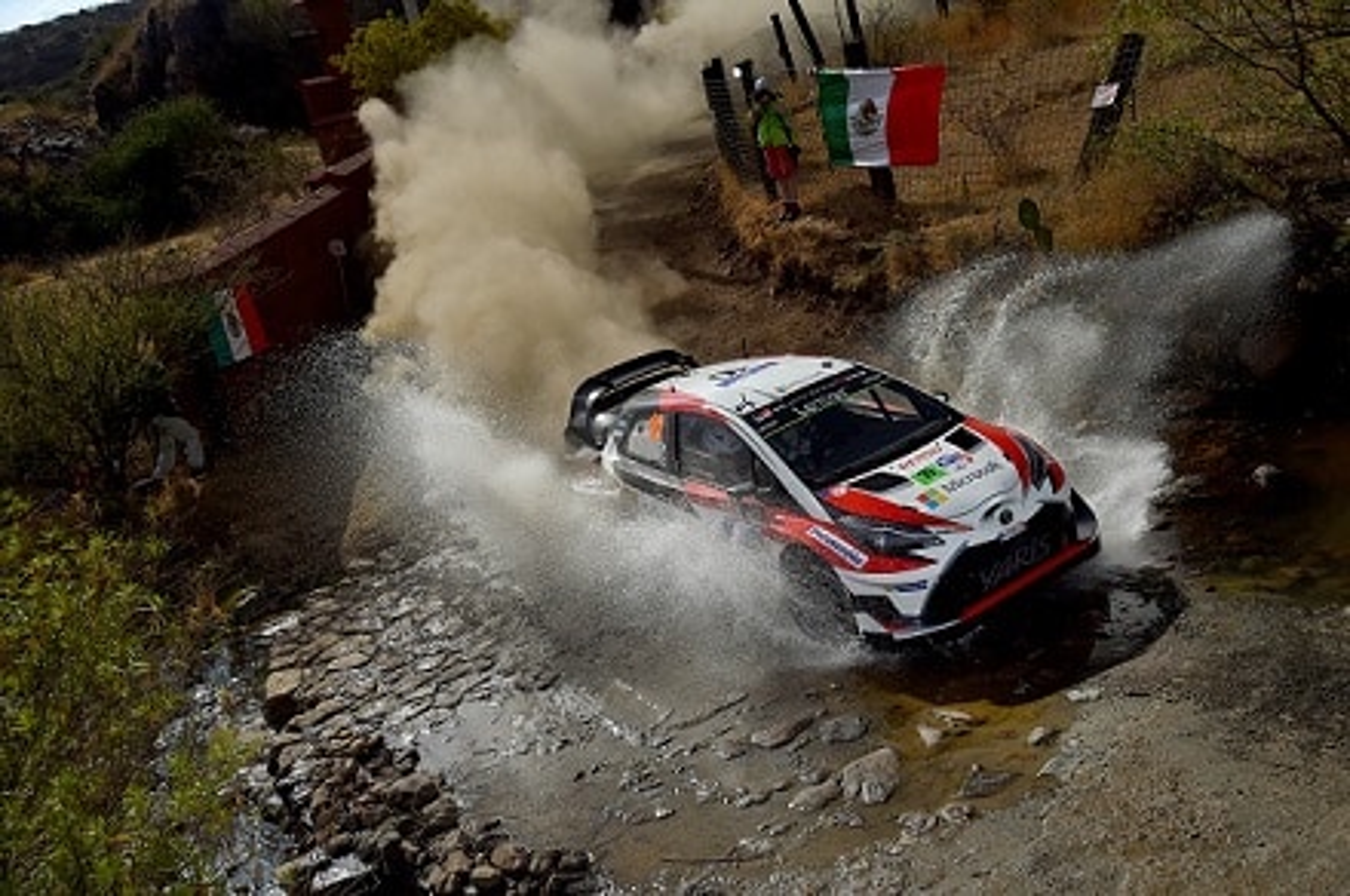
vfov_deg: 38.8
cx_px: 675
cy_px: 448
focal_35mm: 34
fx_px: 1273
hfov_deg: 55.9
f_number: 6.3
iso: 400
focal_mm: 34
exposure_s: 1/6400
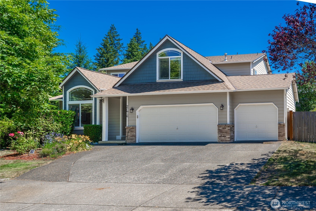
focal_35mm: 24
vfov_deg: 53.2
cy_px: 106
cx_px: 158
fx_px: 211
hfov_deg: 73.7
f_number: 7.1
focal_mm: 24
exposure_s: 1/160
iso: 80
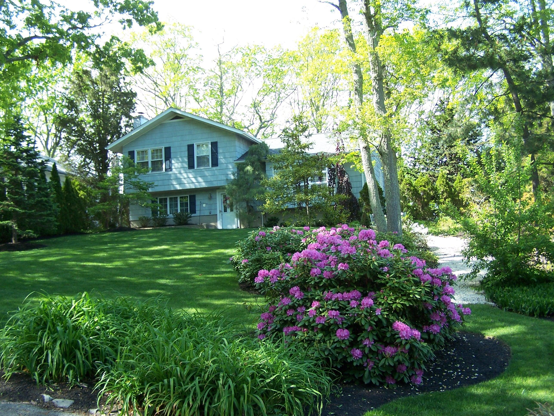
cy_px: 208
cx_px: 277
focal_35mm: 38
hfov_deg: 49.0
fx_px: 608
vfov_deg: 37.7
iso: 80
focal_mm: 6.3
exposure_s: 1/125
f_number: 2.8
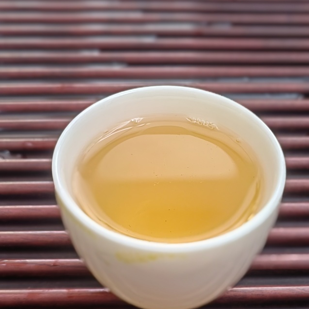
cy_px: 190
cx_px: 171
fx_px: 555
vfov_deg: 31.0
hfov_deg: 31.1
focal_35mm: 55
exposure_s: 1/50
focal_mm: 5.52
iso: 64
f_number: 4
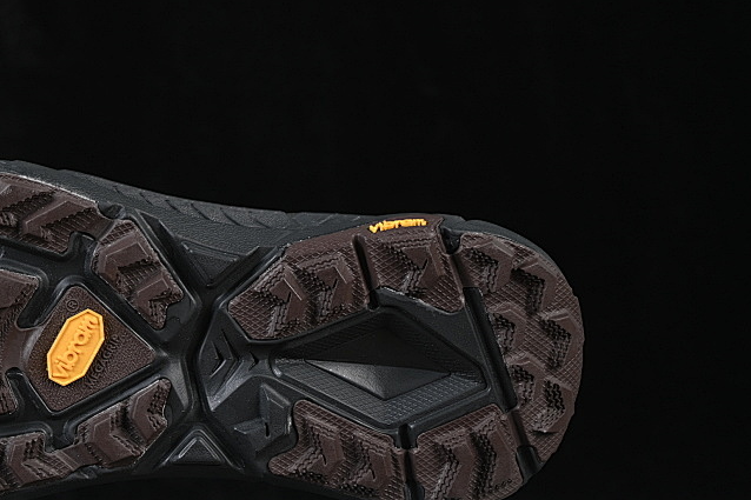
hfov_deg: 16.0
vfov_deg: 10.8
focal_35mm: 127
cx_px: 146
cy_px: 247
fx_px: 2649
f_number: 6.3
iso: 160
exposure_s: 1/60
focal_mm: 50
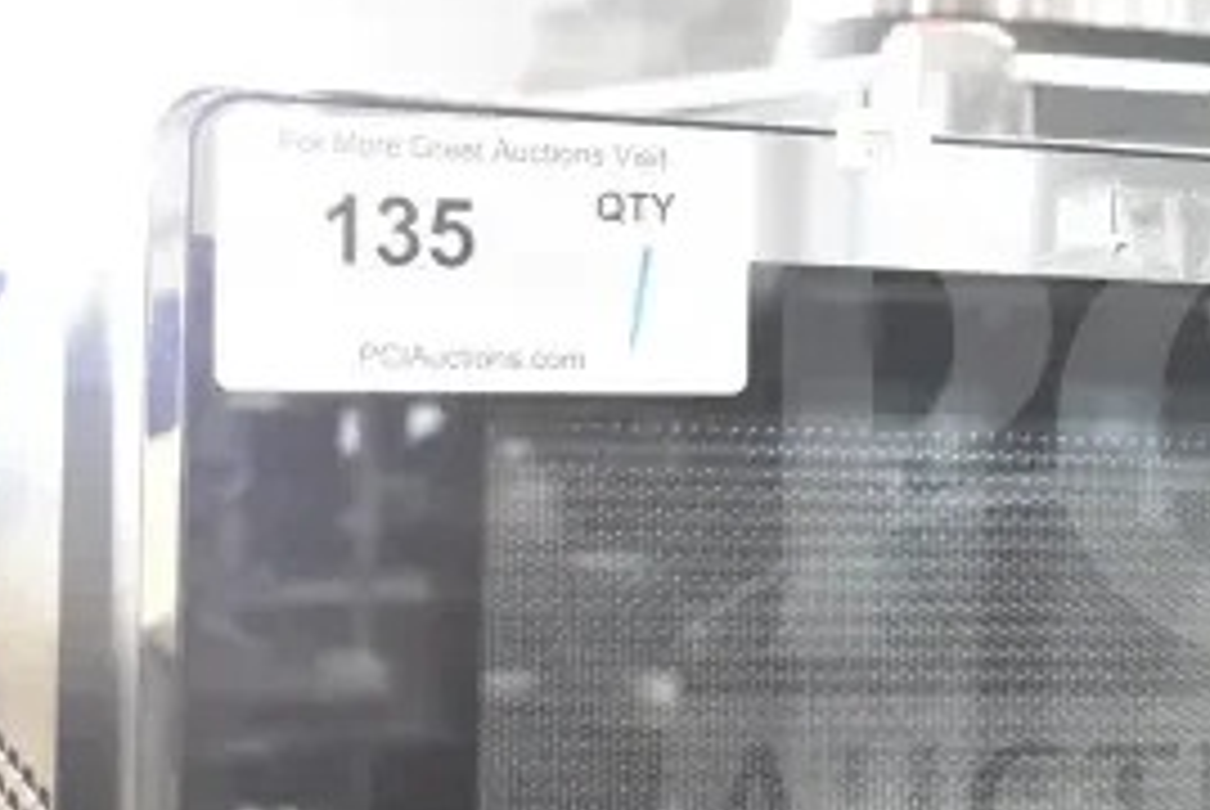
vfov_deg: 13.4
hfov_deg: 19.5
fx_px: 3432
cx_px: 1165
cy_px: 556
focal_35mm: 102
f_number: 5.6
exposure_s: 1/125
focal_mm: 30
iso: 6400
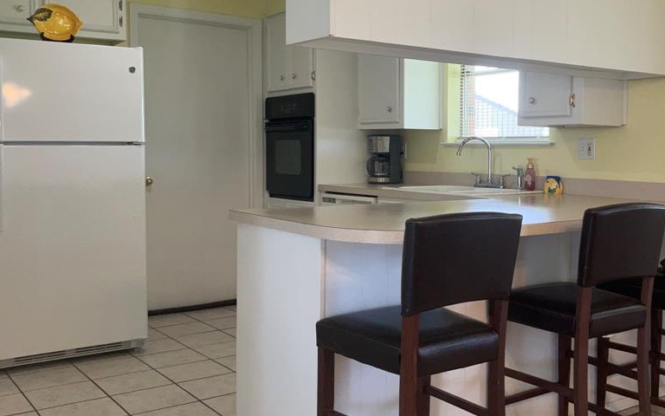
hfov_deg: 47.7
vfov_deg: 31.2
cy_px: 176
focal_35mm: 41
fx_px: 743
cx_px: 426
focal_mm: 3
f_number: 1.8
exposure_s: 1/71
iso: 16
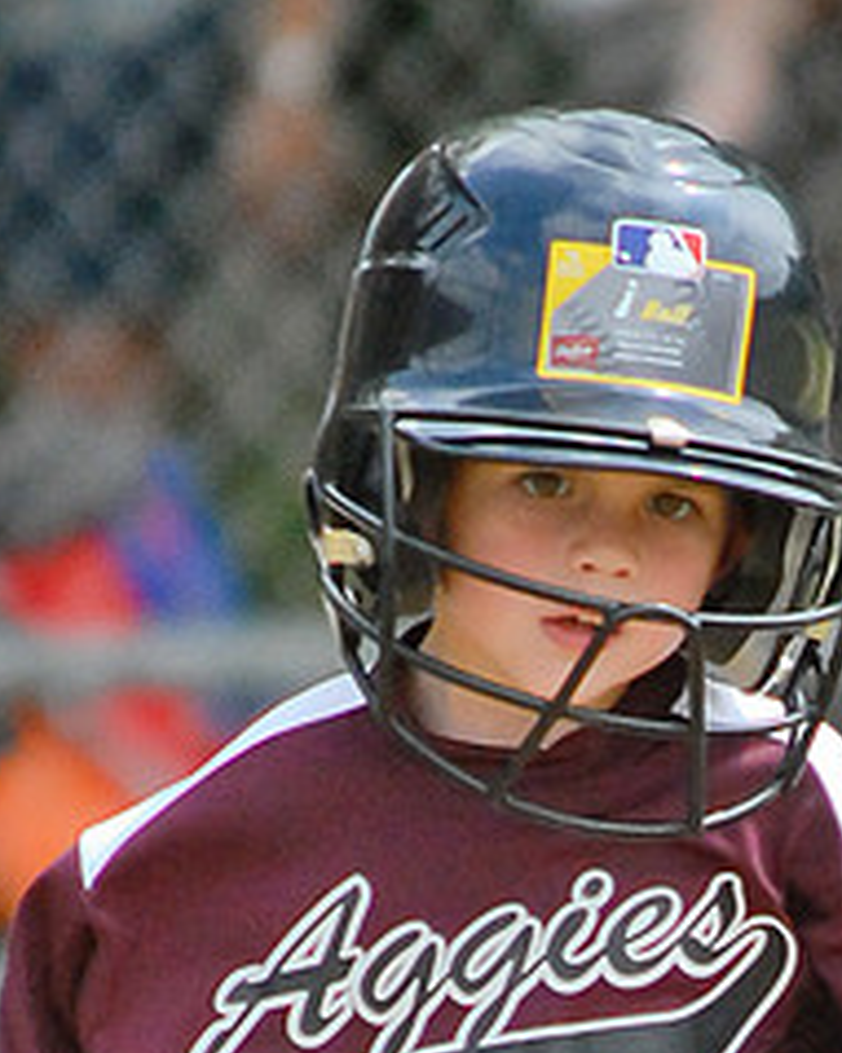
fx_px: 16520
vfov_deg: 3.7
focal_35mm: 530
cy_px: 983
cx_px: 522
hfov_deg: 2.9
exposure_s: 1/6400
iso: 800
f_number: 2.8
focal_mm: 200
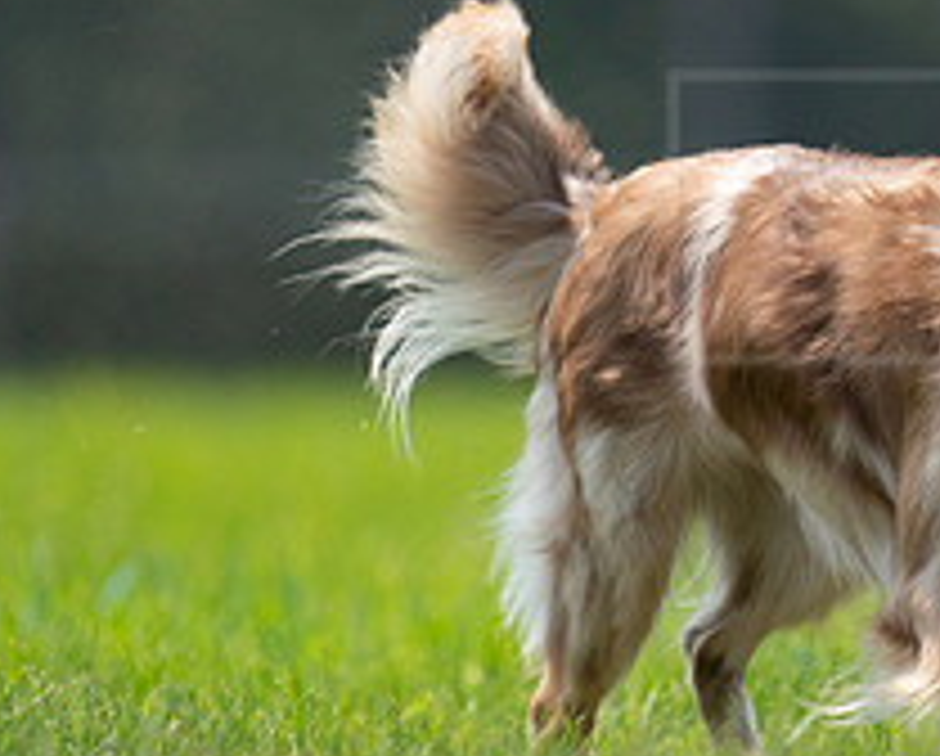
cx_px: 1097
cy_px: 295
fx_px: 43481
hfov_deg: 1.2
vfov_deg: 1.0
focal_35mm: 1560
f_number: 6.3
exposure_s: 1/4000
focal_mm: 600
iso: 1600
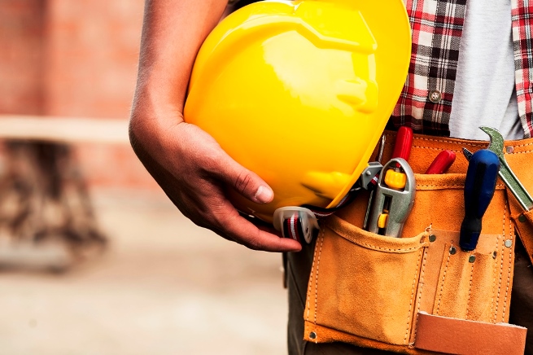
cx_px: 266
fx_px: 1258
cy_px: 178
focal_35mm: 85
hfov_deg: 23.9
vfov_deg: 16.1
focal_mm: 85
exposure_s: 1/100
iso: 100
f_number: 3.5
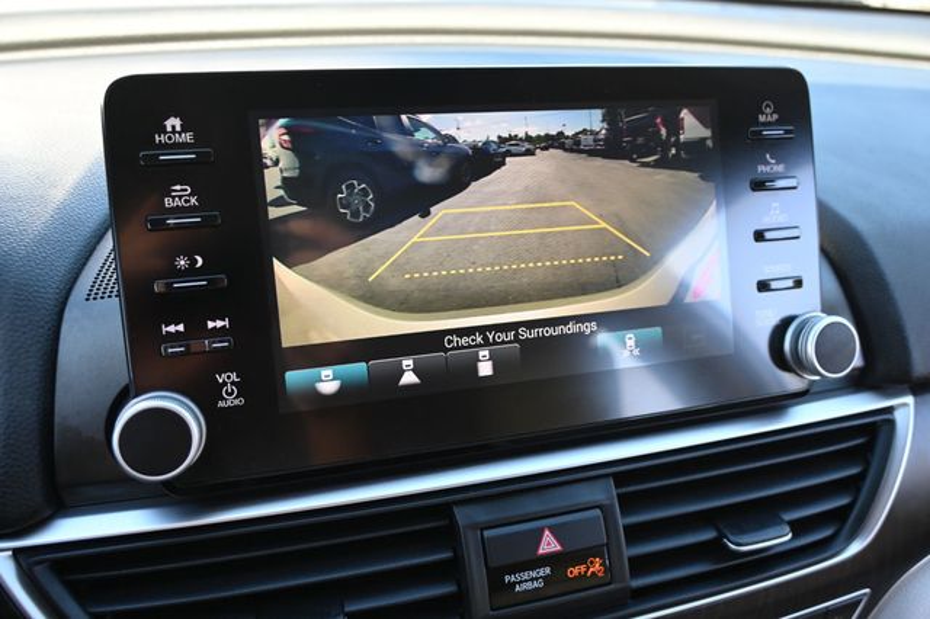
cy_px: 310
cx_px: 465
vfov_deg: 43.6
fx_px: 775
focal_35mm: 30
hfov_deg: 62.0
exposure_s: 1/200
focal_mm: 20
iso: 400
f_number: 3.8
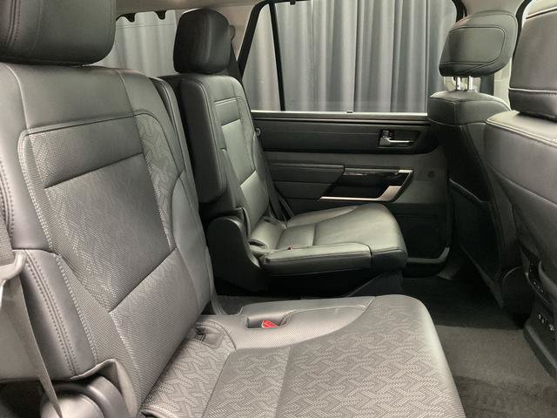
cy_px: 209
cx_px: 278
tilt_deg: -15.1
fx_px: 467
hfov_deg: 61.7
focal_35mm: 29
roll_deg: +0.2
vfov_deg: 48.2
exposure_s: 1/30
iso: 500
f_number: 1.8
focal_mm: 3
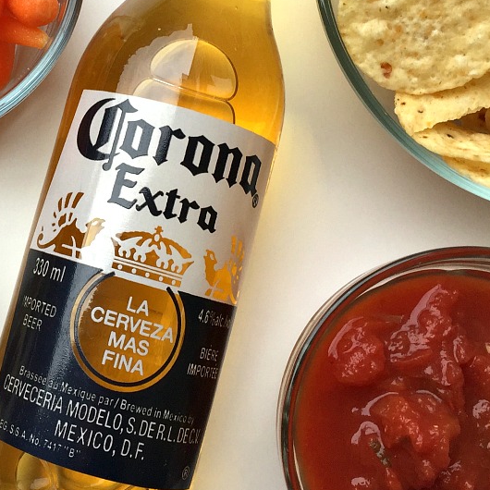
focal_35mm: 58
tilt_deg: -85.1
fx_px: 929
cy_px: 121
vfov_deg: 29.1
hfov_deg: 28.5
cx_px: 59
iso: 40
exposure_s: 1/120
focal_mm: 4.15
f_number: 2.2
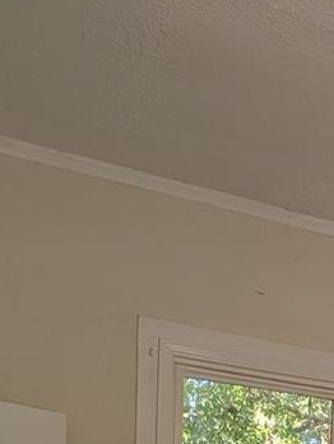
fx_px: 680
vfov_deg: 27.1
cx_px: 342
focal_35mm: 53
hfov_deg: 26.0
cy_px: 642
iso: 62
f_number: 1.7
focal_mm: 2.02
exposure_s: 1/81
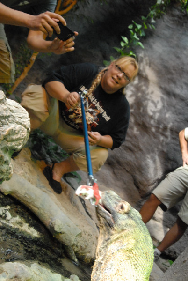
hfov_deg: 32.0
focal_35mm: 42
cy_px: 140
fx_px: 328
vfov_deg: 46.3
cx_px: 94
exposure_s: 1/160
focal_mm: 28
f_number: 6.3
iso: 1600
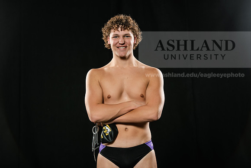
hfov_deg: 18.3
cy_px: 84
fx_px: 781
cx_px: 126
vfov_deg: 12.2
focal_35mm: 112
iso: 320
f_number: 5.6
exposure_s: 1/250
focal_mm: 112
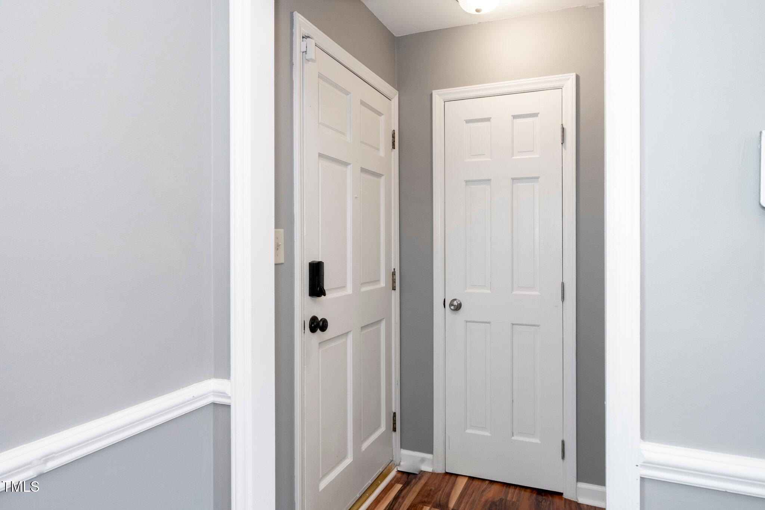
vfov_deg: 57.2
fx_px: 467
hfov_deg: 78.6
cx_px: 382
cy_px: 255
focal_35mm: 22
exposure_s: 1/5
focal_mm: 22
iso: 640
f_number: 11
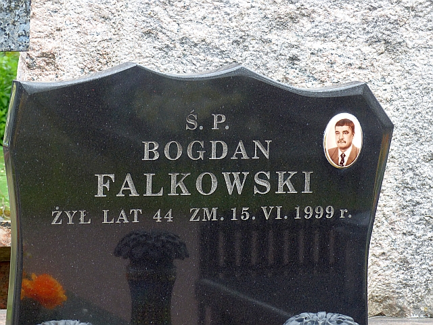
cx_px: 216
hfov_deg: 13.0
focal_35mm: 152
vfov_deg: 9.8
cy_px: 162
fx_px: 1901
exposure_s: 1/160
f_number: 4
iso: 100
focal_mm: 27.4
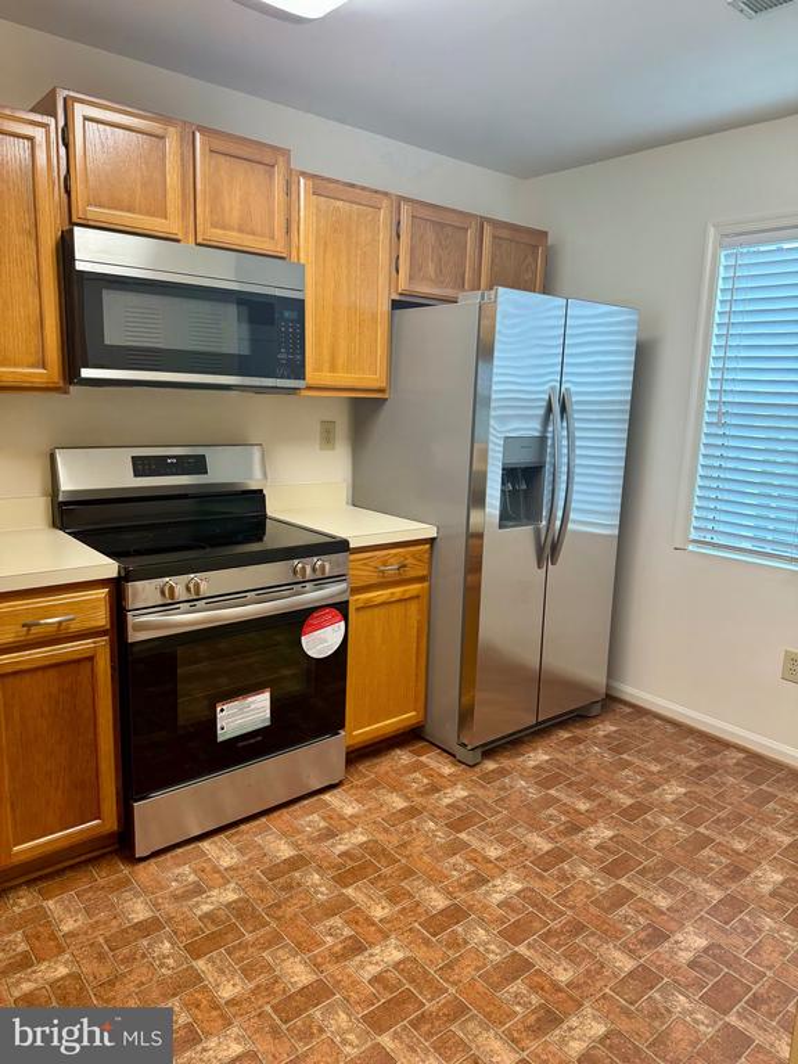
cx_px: 399
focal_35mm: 24
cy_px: 532
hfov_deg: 56.8
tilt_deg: -12.6
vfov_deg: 71.6
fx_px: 738
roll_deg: -1.1
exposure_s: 1/120
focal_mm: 6.76
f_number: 1.78
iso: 160
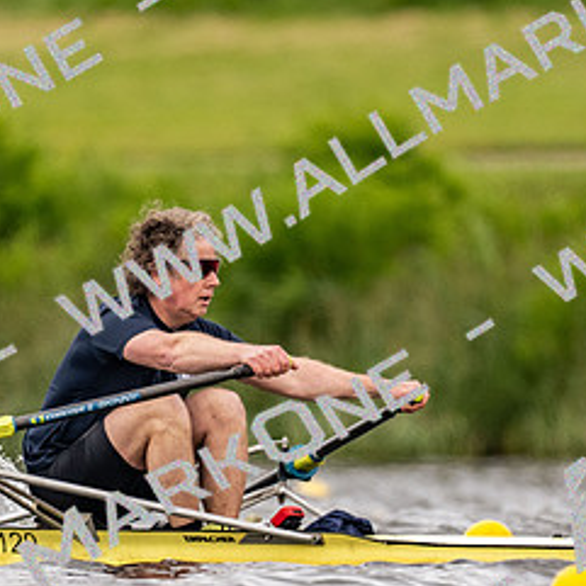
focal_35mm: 1837
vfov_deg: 1.0
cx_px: 355
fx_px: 35183
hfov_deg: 1.0
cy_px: 343
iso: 800
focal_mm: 600
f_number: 4
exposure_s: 1/2500
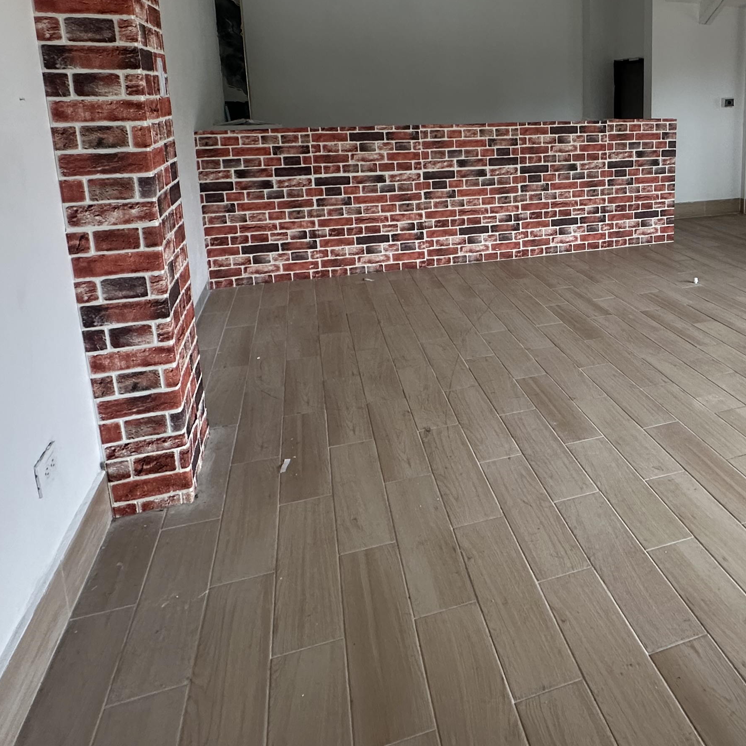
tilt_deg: -10.4
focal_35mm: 28
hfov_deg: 54.0
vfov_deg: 55.5
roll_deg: -0.3
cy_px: 220
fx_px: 683
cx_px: 580
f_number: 2.2
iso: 160
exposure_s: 1/99
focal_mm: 2.22
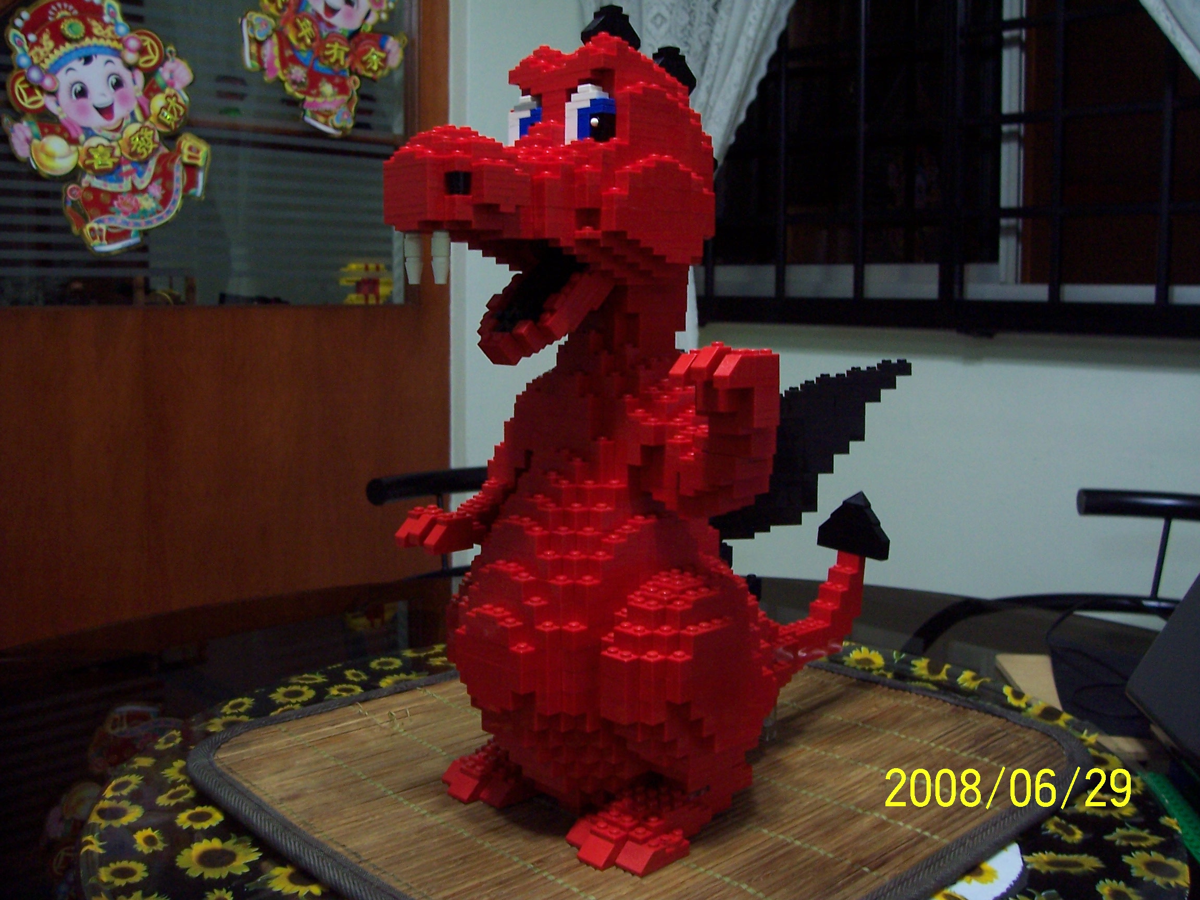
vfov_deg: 41.8
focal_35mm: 34
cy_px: 450
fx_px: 1179
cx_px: 600
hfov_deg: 54.0
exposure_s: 1/8
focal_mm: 5.6
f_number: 2.7
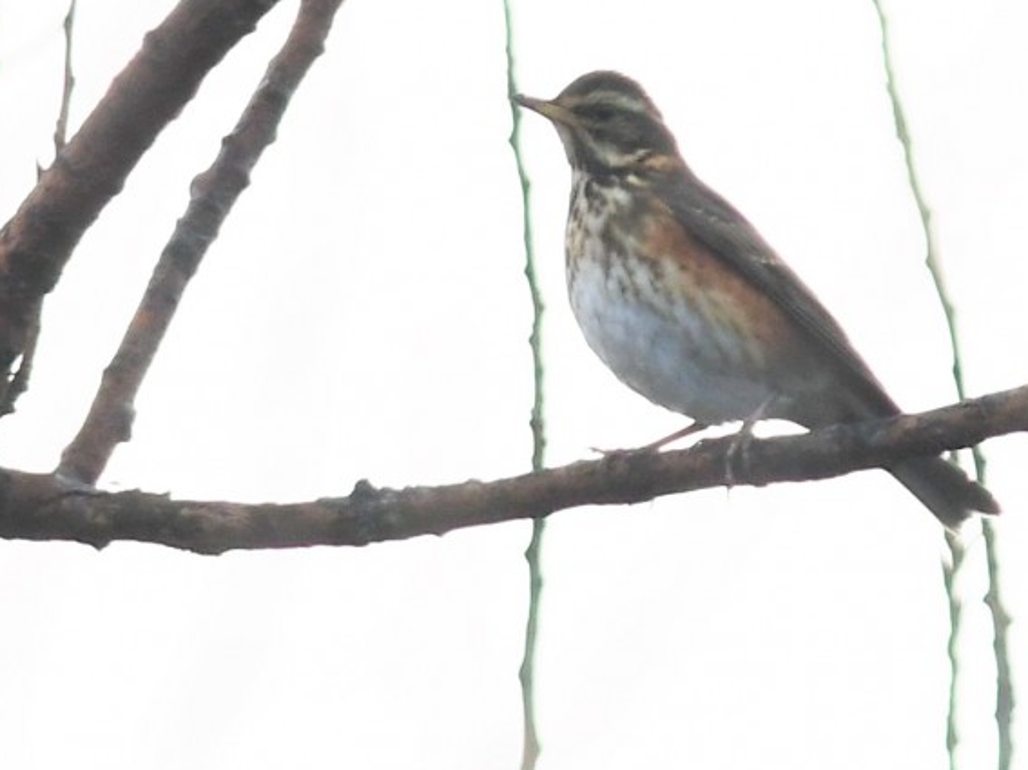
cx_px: 422
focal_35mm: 1122
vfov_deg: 1.3
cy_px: 150
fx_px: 33313
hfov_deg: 1.8
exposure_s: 1/640
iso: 400
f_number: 5.6
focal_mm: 420
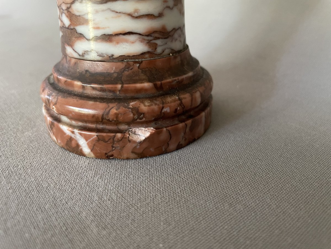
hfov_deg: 67.3
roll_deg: +0.6
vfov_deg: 53.1
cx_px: 166
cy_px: 124
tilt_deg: -26.9
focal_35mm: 26
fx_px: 249
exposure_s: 1/60
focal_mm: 4.2
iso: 400
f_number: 1.6
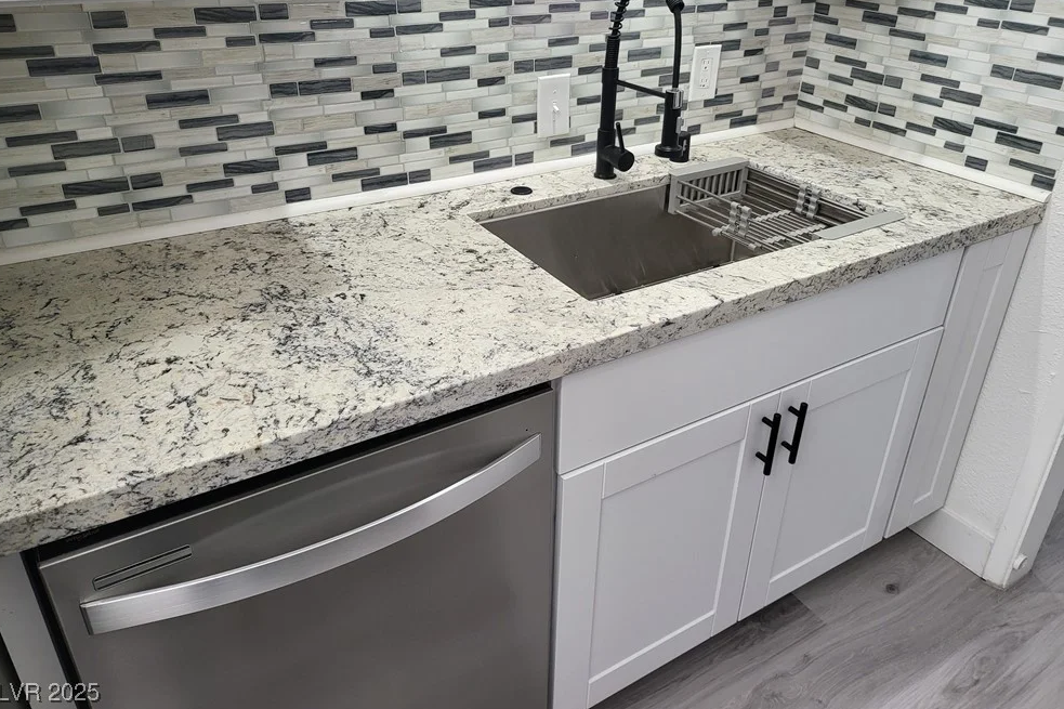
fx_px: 768
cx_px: 544
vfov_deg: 49.4
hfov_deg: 69.4
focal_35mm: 26
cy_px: 301
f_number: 1.8
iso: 200
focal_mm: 5
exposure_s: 1/120
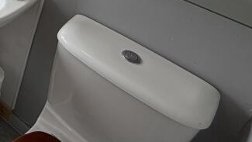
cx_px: -130
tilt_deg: -23.7
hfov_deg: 27.9
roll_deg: -0.5
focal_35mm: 48
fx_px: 321
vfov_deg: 19.9
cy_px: -96
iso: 25
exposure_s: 1/100
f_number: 2.2
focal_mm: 2.22
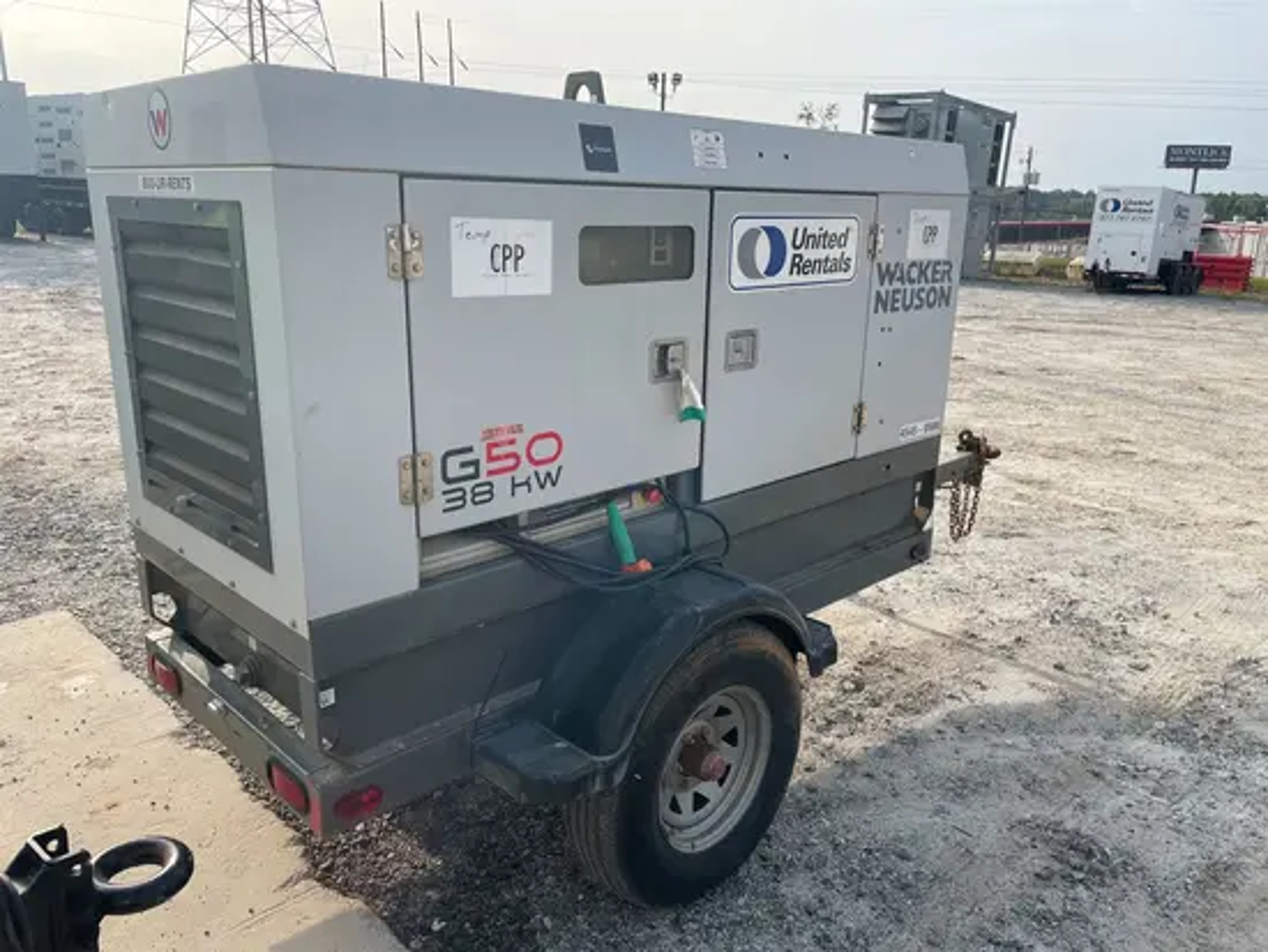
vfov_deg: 53.1
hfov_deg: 67.3
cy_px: 476
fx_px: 953
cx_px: 634
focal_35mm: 26
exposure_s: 1/2257
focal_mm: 4.2
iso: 50
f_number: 1.6
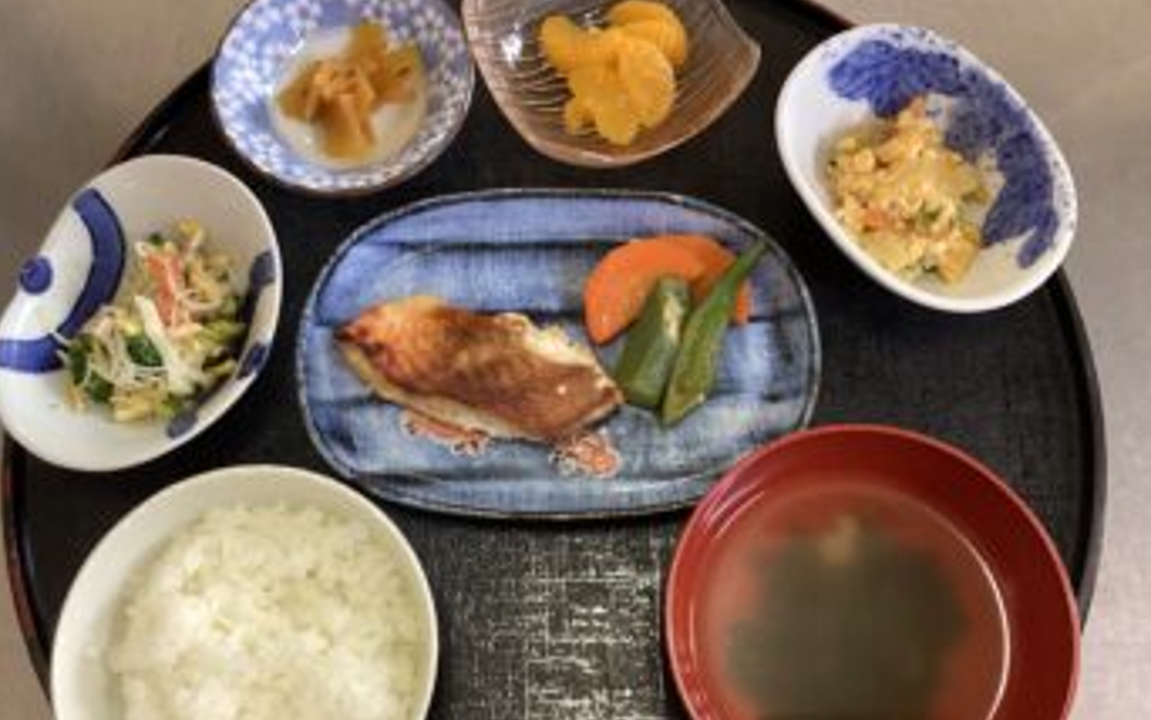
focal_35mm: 36
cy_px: 392
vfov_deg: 35.3
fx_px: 1130
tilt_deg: -73.5
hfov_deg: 54.0
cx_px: 560
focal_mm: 3.3
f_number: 2.4
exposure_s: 1/60
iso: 320
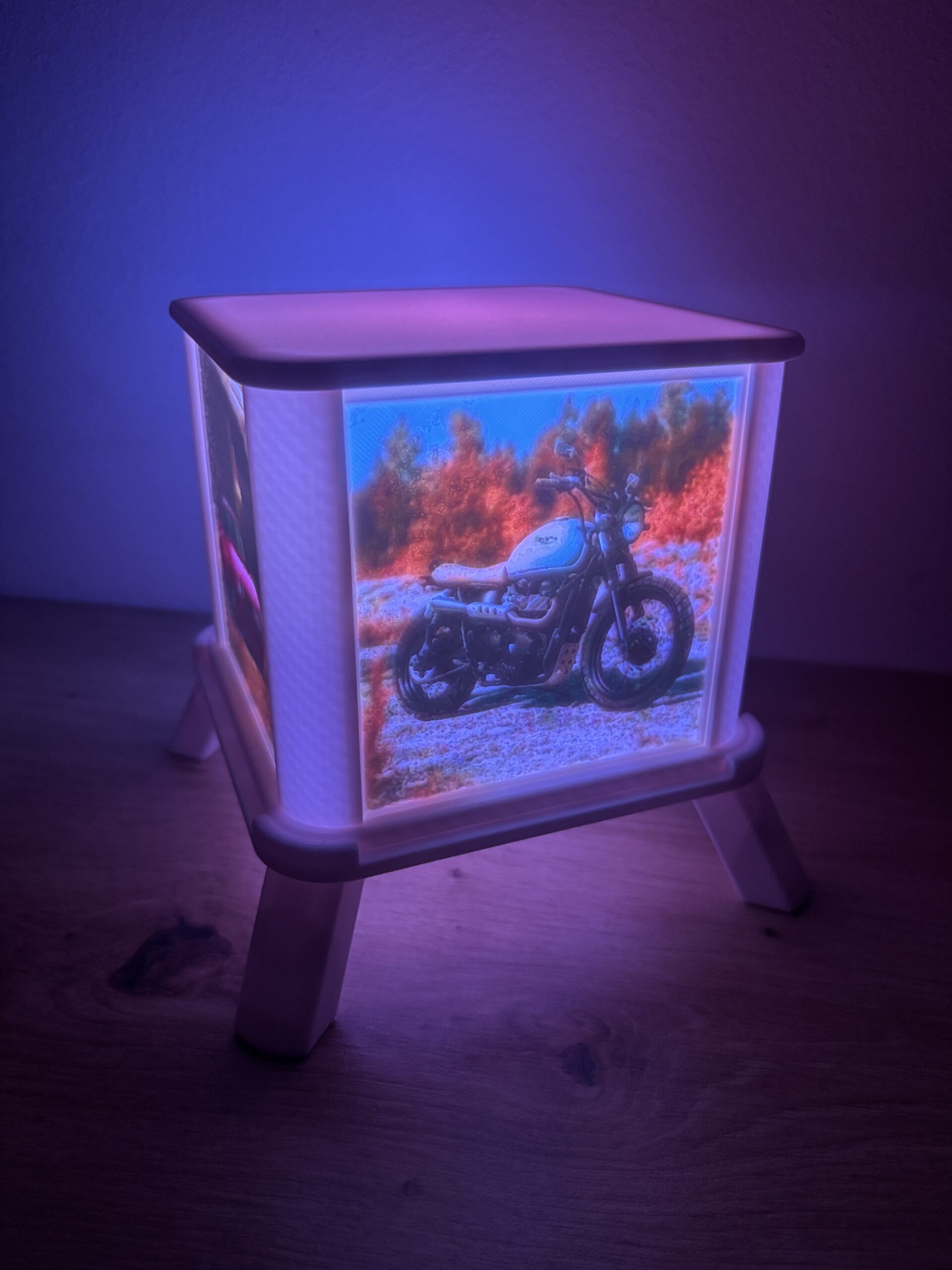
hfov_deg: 53.1
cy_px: 635
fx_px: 953
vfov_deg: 67.3
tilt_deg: -24.6
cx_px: 476
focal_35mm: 26
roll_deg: -0.9
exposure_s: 1/60
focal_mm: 5.96
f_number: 1.6
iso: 500
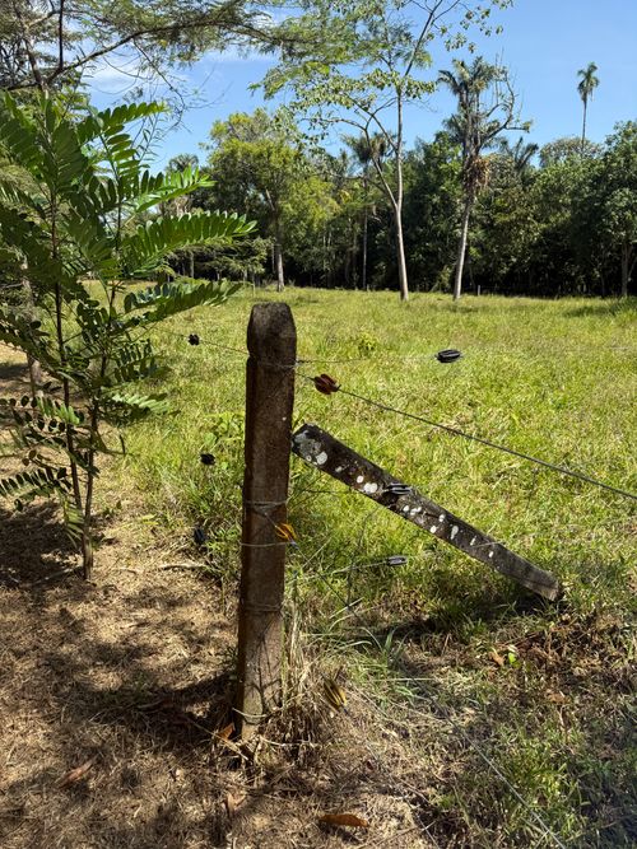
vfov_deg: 71.6
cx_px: 318
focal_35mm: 24
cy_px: 424
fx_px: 589
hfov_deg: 56.8
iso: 80
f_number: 1.78
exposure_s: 1/2053
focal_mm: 6.76
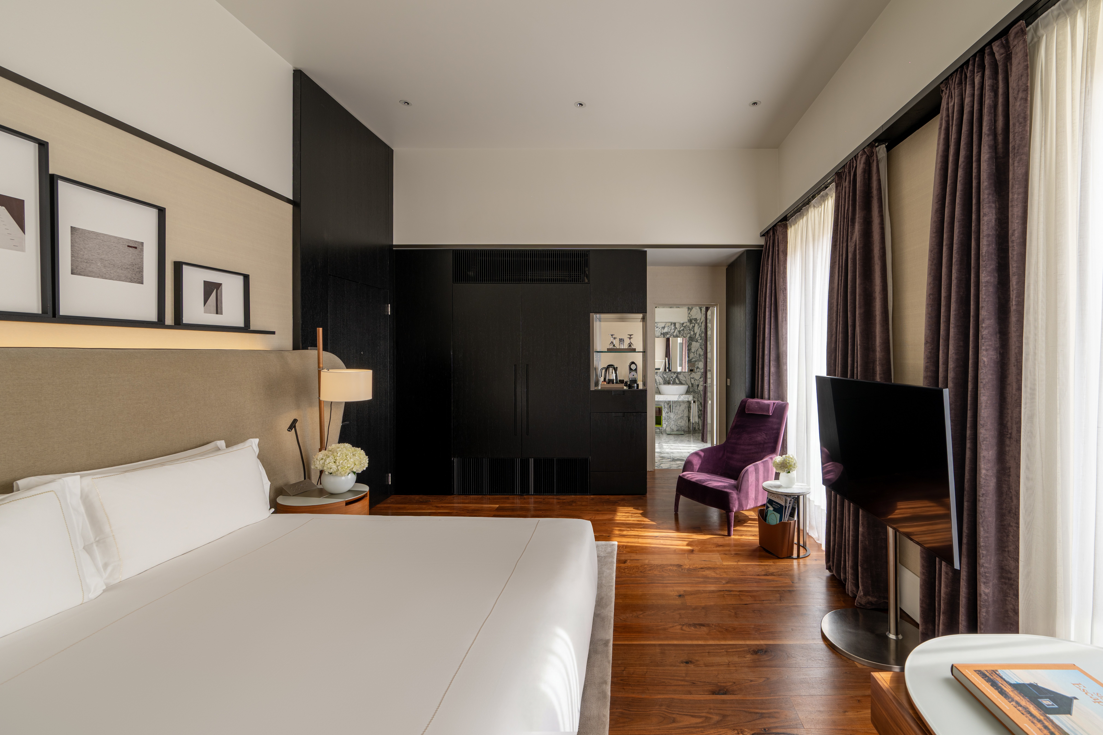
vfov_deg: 77.3
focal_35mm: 15
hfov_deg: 100.4
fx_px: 460
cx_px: 552
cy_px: 368
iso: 64
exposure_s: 8
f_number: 8
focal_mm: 15
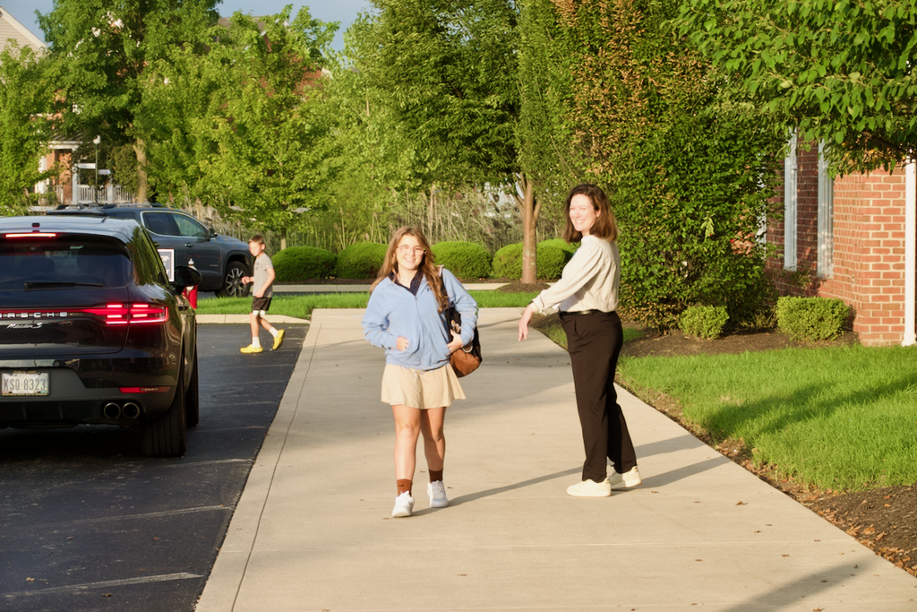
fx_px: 2930
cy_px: 306
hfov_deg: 17.8
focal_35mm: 115
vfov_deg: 11.9
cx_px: 458
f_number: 4
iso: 100
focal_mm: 42.08
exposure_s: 1/250
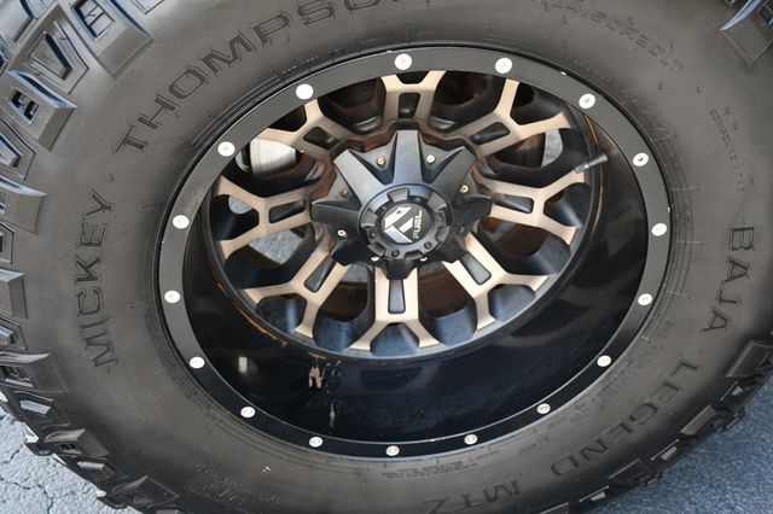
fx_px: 1116
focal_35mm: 52
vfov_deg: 26.0
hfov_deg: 38.2
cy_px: 257
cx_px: 386
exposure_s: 1/250
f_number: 4.2
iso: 640
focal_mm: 35
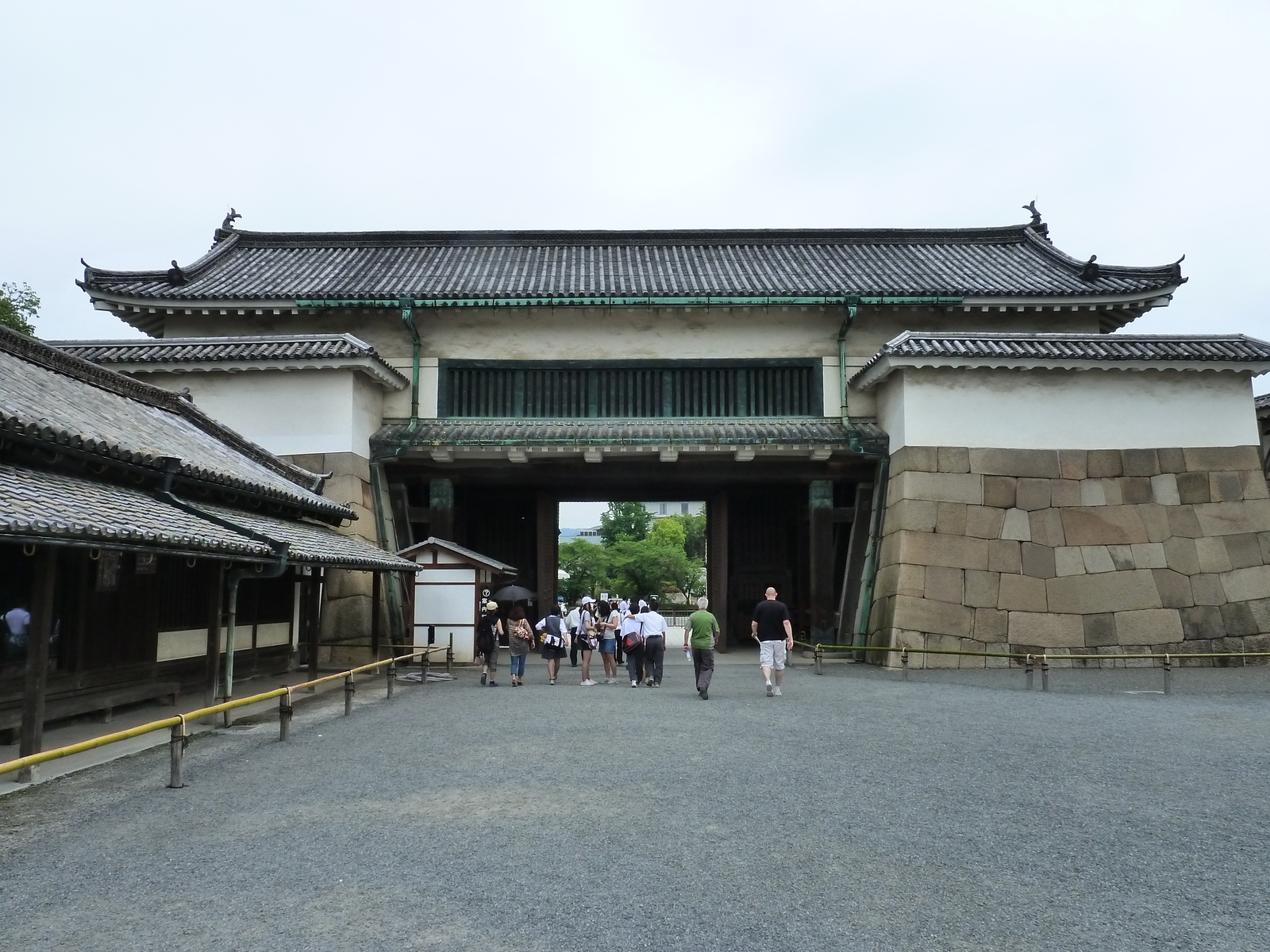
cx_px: 635
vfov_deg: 54.9
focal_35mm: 25
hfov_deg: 69.4
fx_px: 917
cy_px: 476
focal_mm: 4.1
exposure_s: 1/400
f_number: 5
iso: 200
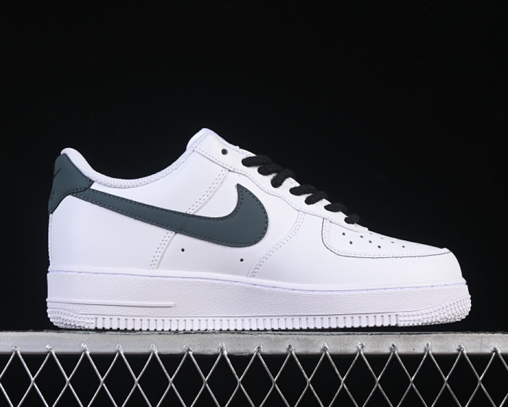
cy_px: 204
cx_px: 254
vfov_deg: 18.1
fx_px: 1278
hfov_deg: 22.5
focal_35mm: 85
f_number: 8
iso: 160
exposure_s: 1/80
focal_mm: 50
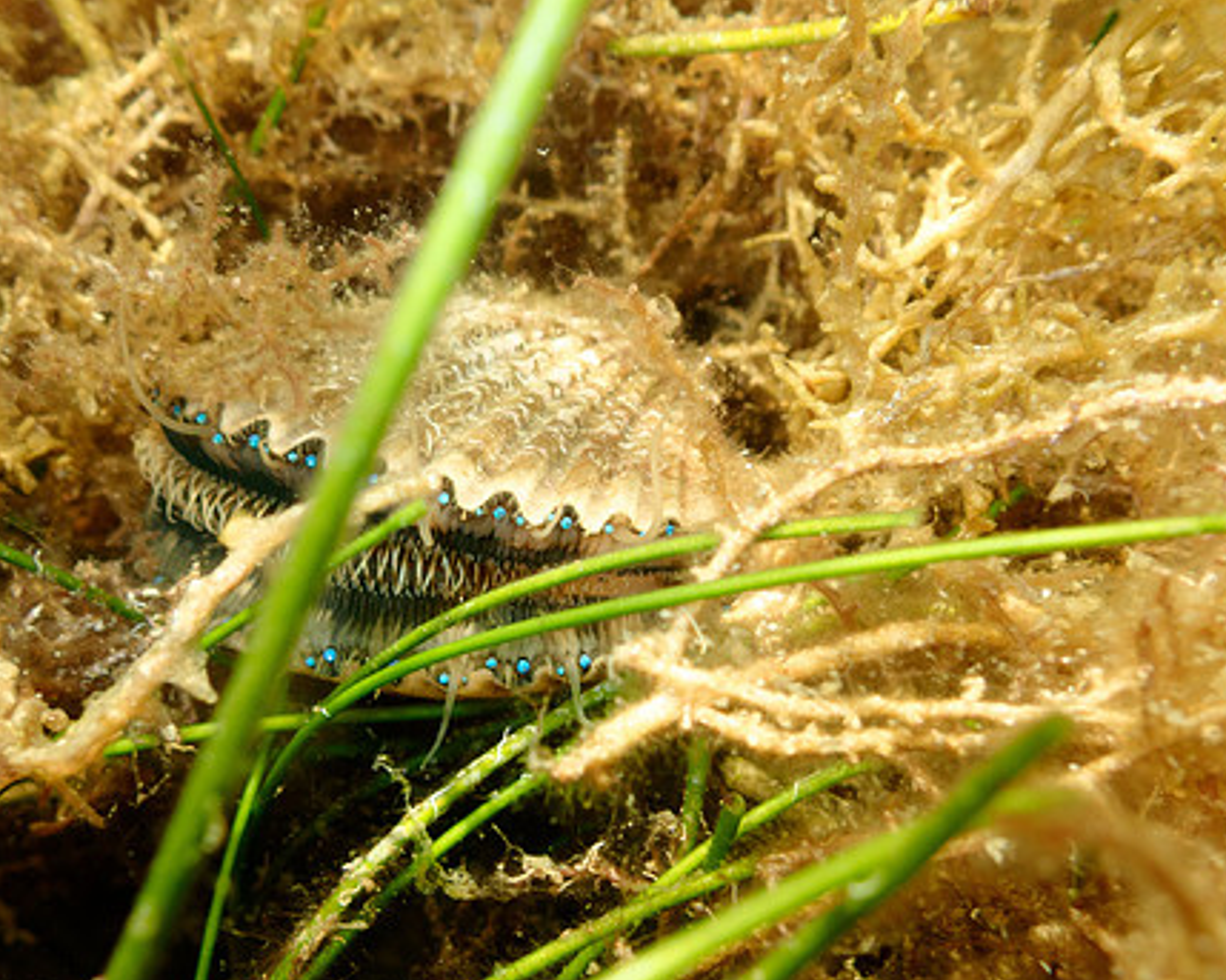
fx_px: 1197
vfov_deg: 44.4
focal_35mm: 33
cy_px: 567
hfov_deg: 54.1
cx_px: 543
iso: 100
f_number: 2.8
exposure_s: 1/250
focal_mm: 4.5
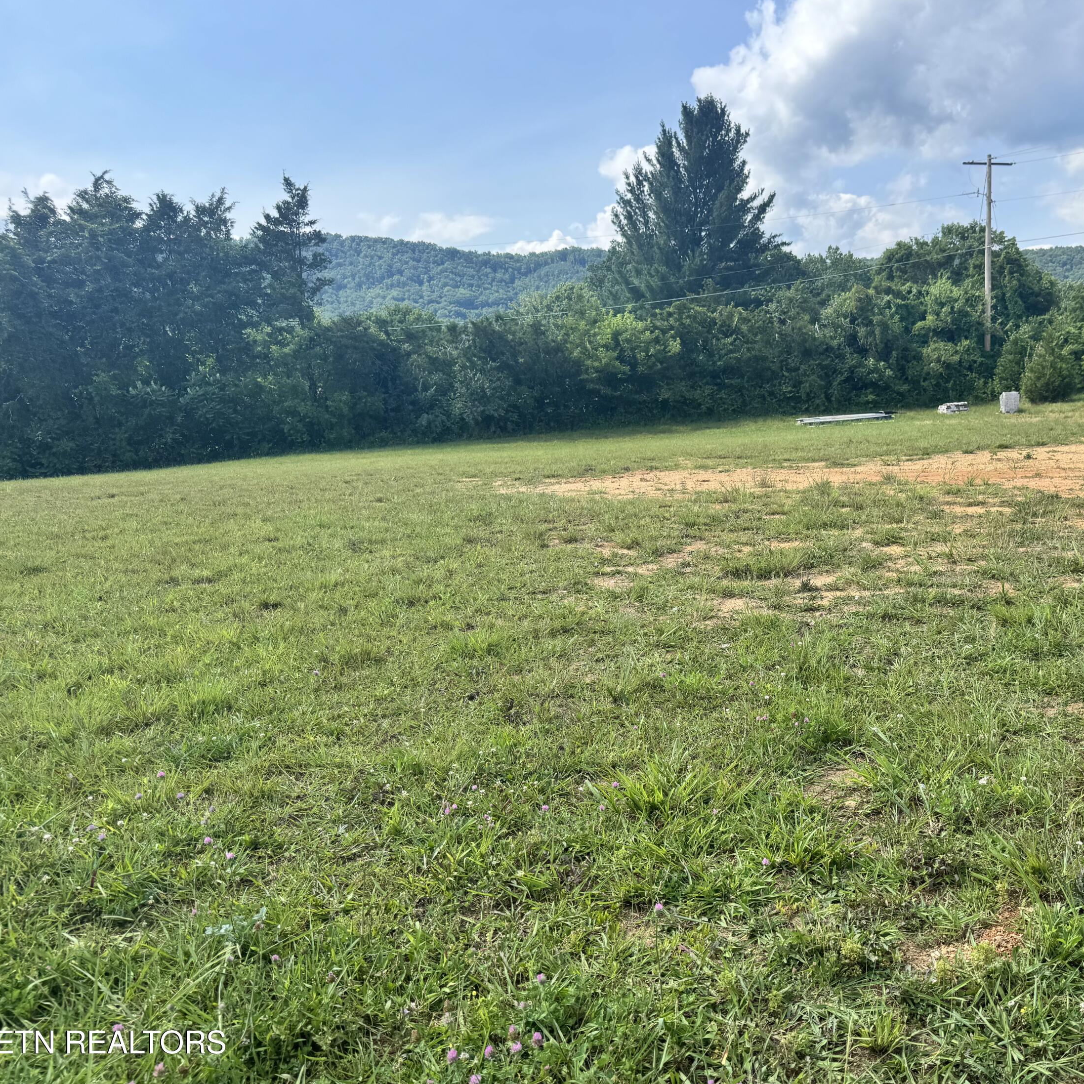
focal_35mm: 29
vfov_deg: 55.6
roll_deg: +1.0
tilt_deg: -7.1
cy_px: 538
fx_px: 1027
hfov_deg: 54.4
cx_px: 732
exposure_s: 1/2833
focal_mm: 6.76
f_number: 1.78
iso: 80
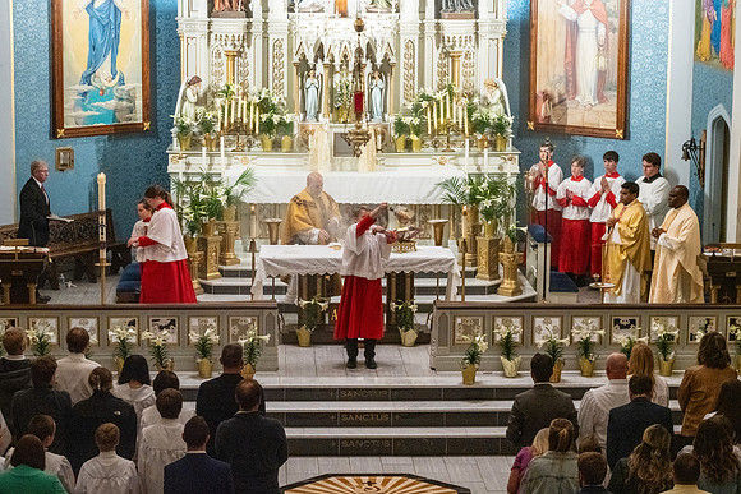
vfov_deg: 15.1
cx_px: 370
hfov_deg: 22.5
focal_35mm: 90
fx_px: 1861
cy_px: 247
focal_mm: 89
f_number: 14
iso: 5000
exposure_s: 1/60
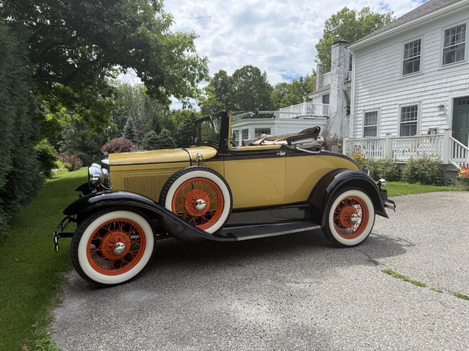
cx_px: 234
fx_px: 325
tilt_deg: -3.2
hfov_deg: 71.6
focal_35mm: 24
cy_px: 176
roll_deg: -0.6
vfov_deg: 56.8
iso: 100
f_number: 1.78
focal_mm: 6.76
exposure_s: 1/4975
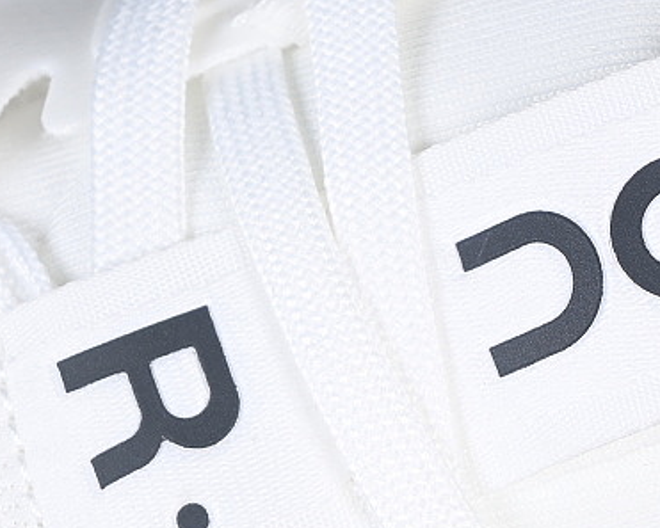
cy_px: 368
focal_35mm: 205
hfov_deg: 9.4
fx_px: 4005
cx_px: 429
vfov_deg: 7.5
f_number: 7.1
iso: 160
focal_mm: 50
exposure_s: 1/80
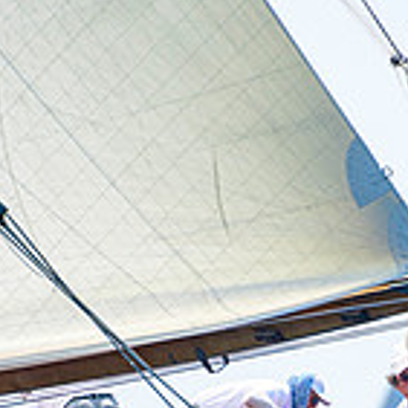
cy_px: 486
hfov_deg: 1.1
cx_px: 313
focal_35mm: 1633
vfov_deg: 1.1
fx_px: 21776
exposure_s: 1/3200
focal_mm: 400
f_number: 5
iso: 400
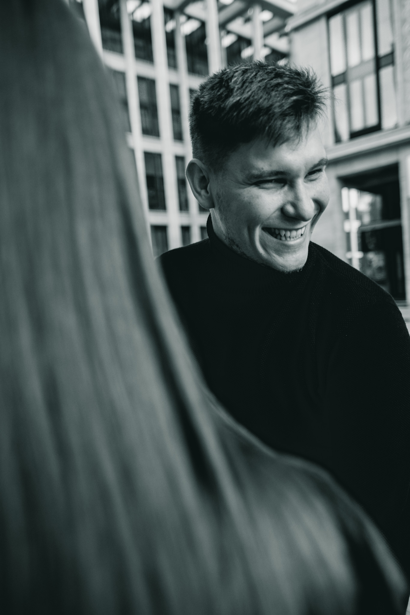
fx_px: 512
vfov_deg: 61.9
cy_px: 308
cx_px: 205
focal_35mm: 30
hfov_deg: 43.6
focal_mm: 30
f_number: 3.2
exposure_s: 1/320
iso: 200
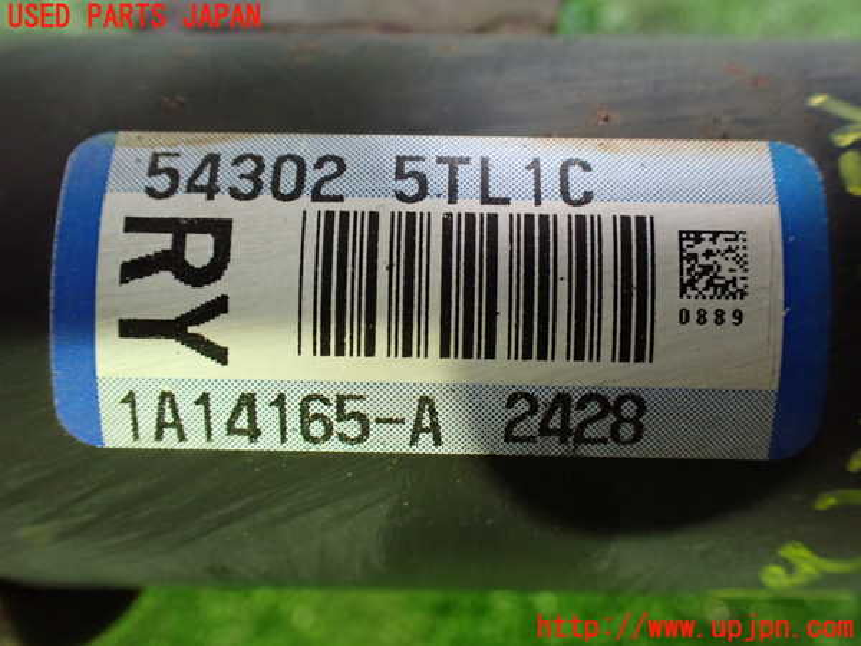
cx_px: 430
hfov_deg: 60.0
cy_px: 323
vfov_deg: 46.8
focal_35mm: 30
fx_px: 746
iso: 800
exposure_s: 1/30
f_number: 2.3
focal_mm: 5.4
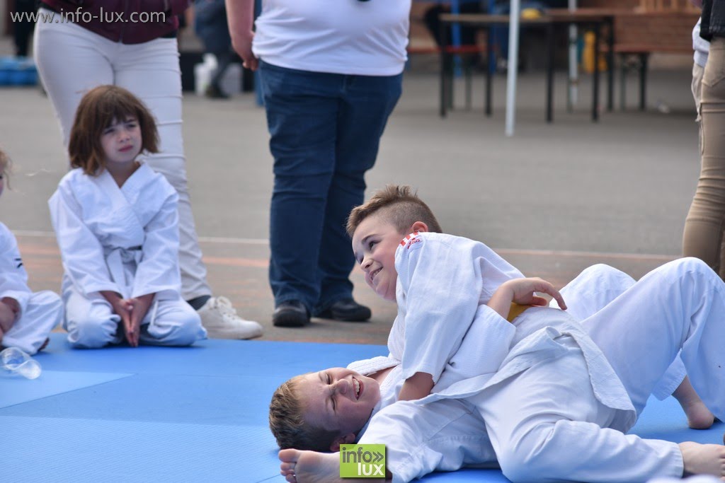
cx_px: 362
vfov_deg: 6.8
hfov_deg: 10.2
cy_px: 242
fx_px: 4078
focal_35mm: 202
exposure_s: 1/500
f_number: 5
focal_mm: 135
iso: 100
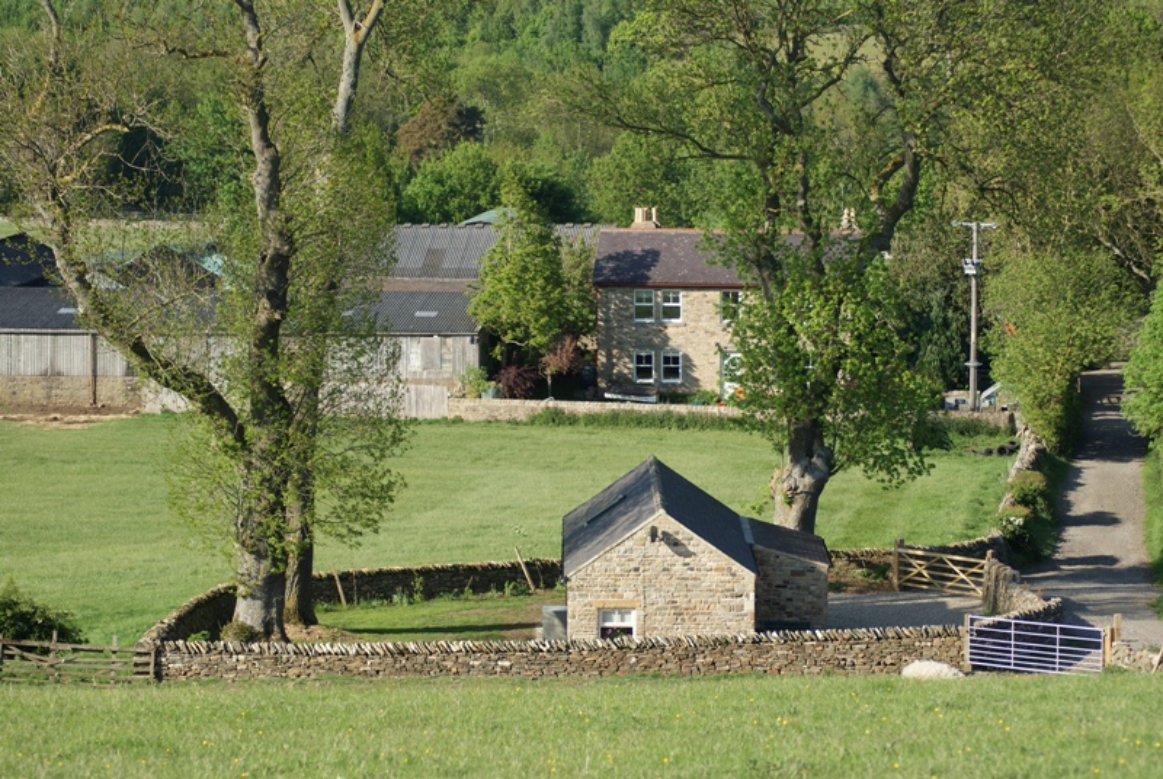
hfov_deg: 15.2
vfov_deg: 10.2
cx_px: 582
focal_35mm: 135
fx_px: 4368
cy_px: 390
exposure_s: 1/320
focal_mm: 90
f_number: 4.5
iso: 100
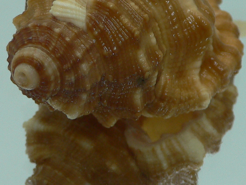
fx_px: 604
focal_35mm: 85
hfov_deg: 23.0
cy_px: 36
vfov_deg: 17.2
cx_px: 136
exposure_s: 1/60
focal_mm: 4.6
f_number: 2.8
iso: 80
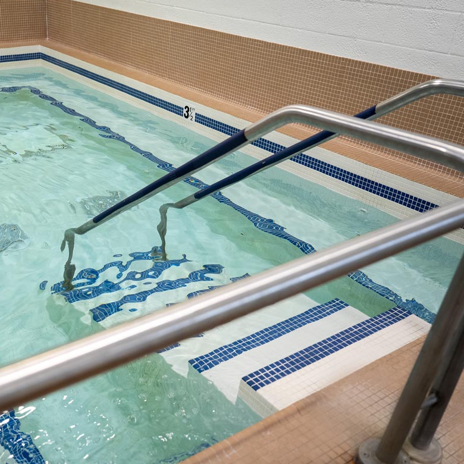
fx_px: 516
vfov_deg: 48.5
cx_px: 114
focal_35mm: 34
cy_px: 233
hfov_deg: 46.6
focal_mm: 26
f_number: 2.8
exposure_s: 1/200
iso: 800
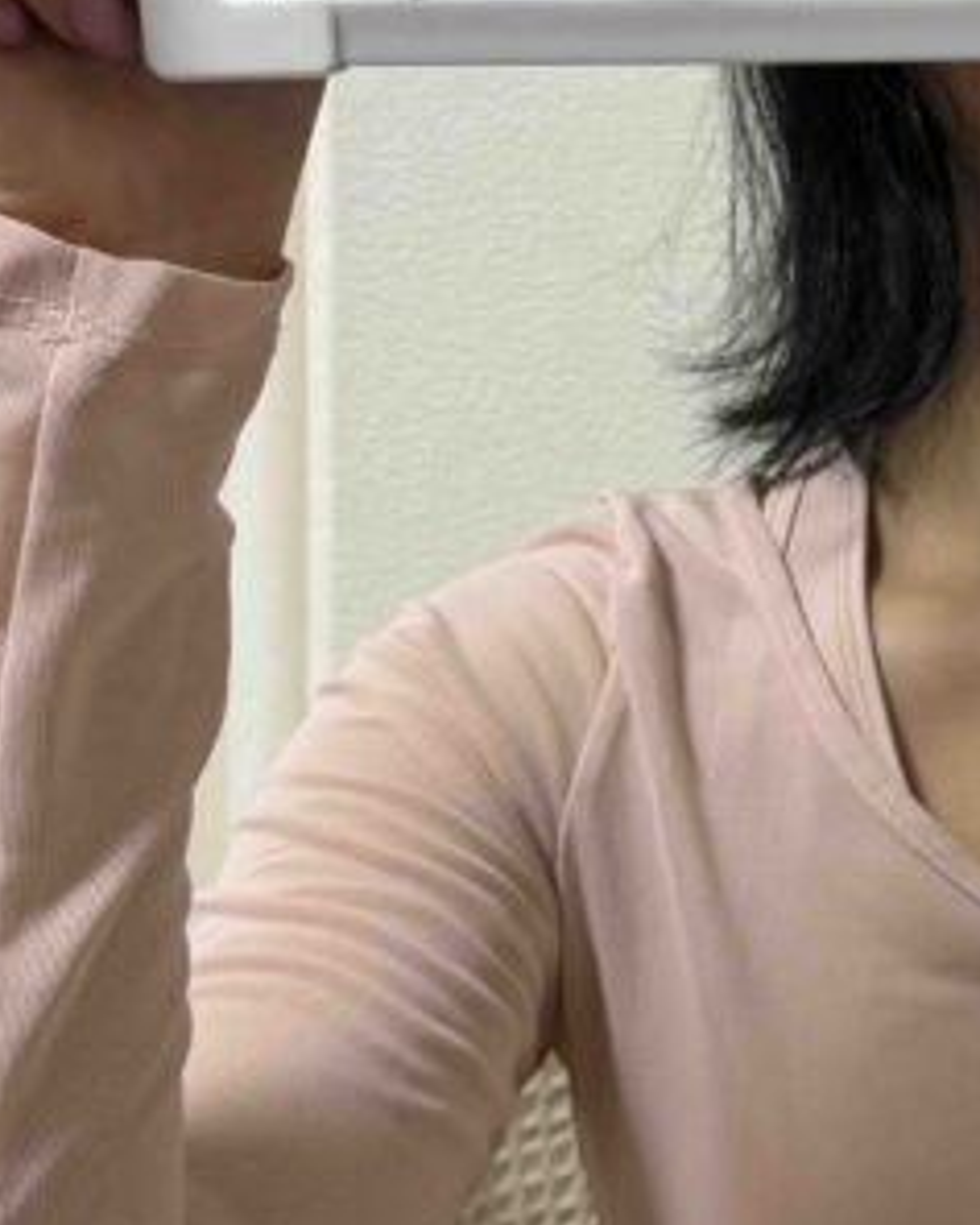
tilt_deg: -3.1
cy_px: 513
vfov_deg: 23.5
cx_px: 1083
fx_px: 2935
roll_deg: -0.5
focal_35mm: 81
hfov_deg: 18.2
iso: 160
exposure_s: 1/50
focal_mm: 6.76
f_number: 1.78
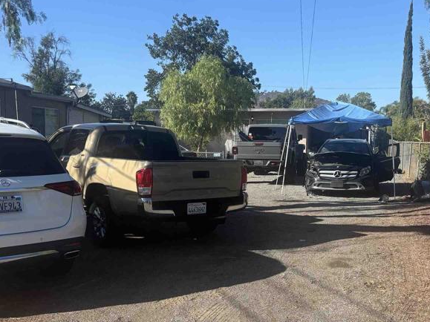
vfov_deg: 31.4
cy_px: 192
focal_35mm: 46
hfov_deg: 41.1
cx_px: 248
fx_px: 571
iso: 50
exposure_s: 1/2242
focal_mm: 5.96
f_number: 1.6
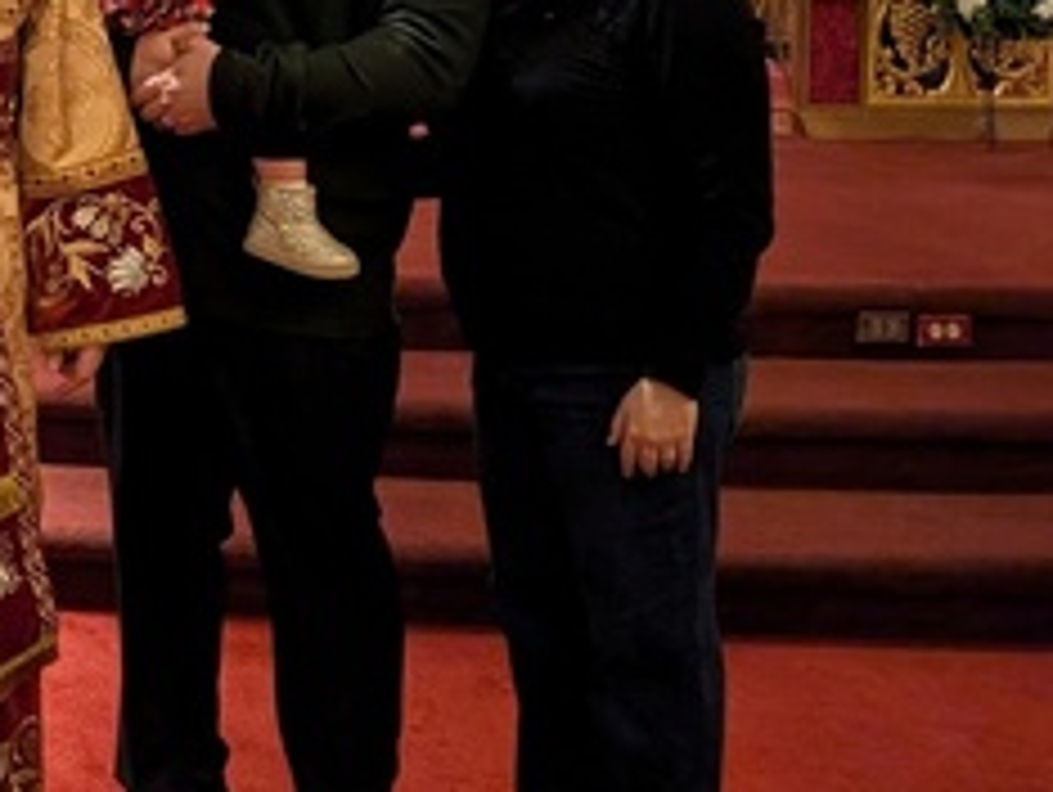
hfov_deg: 25.9
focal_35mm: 67
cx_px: -214
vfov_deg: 21.1
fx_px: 2040
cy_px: -27
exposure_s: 1/60
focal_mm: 6.9
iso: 56
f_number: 1.68
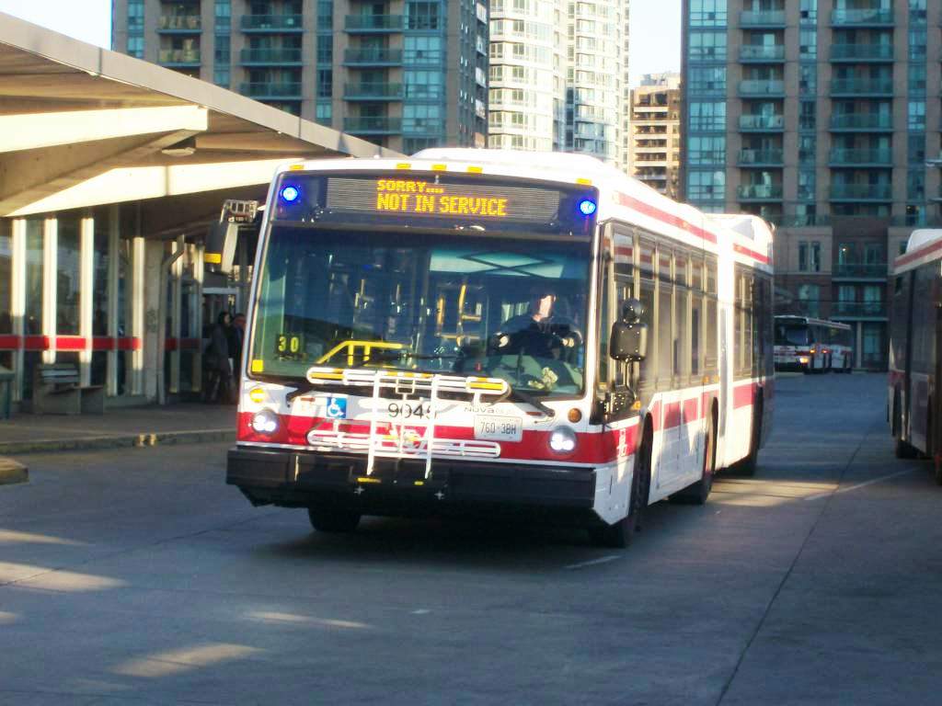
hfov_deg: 18.2
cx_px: 471
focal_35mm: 108
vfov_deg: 13.7
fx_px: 2939
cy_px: 353
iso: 103
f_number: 4.8
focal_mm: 18
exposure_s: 1/125
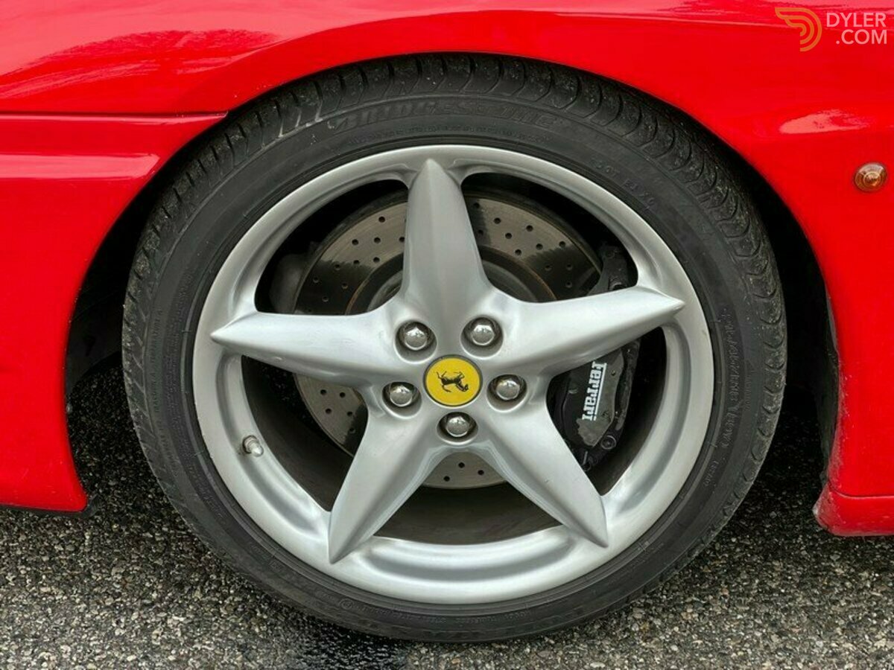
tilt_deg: -26.9
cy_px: 335
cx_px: 447
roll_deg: -1.0
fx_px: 1989
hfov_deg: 25.3
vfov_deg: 19.1
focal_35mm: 77
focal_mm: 9
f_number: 2.8
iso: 80
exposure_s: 1/121
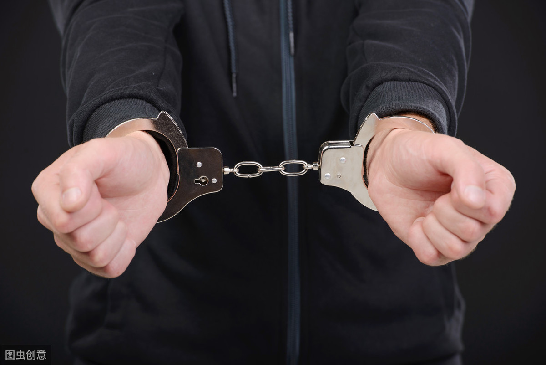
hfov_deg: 10.3
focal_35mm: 200
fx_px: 3034
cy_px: 182
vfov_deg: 6.9
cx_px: 273
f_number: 7.1
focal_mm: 200
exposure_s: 1/125
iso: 100
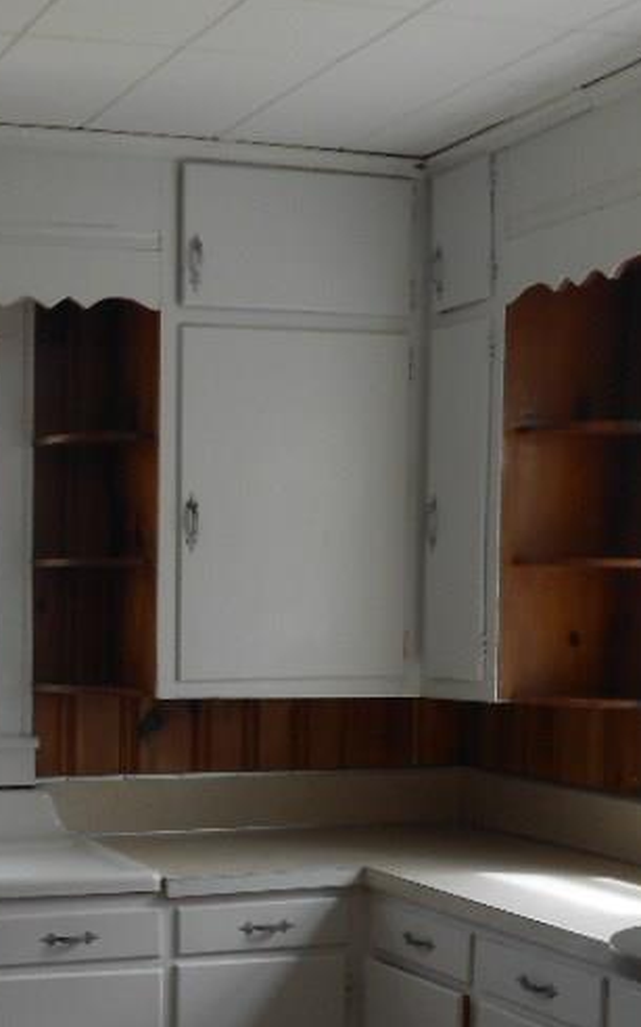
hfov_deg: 19.4
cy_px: 764
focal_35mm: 64
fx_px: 1791
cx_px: -65
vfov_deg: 31.5
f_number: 3.4
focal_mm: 5.1
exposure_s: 1/80
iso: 80
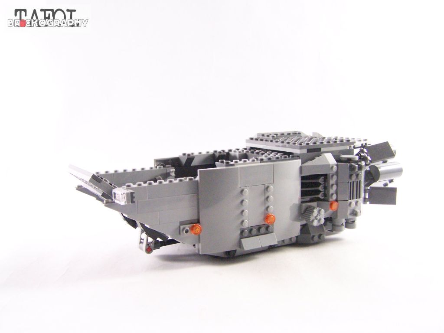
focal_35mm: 38
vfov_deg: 37.7
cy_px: 166
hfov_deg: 49.0
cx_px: 222
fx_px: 487
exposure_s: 1/60
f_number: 3.2
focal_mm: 6.3
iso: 400
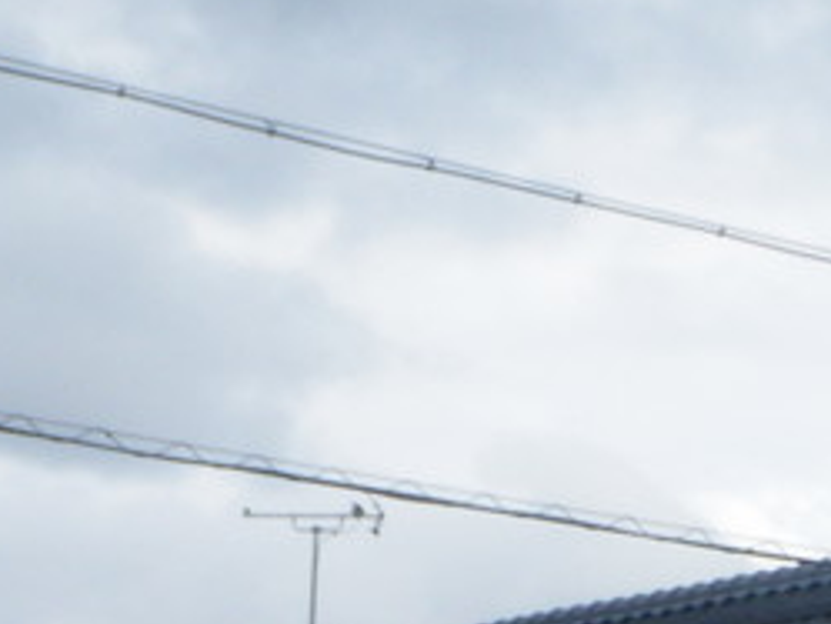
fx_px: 7181
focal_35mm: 299
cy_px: 711
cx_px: 1265
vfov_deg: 5.0
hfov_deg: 6.5
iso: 50
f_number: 5.5
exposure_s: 1/200
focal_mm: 11.1
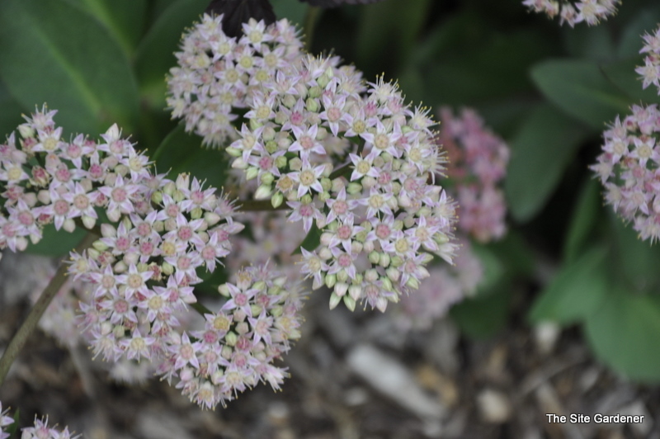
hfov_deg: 13.1
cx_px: 330
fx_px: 2885
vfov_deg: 8.7
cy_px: 220
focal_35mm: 158
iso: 400
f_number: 5.6
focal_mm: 105
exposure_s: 1/125
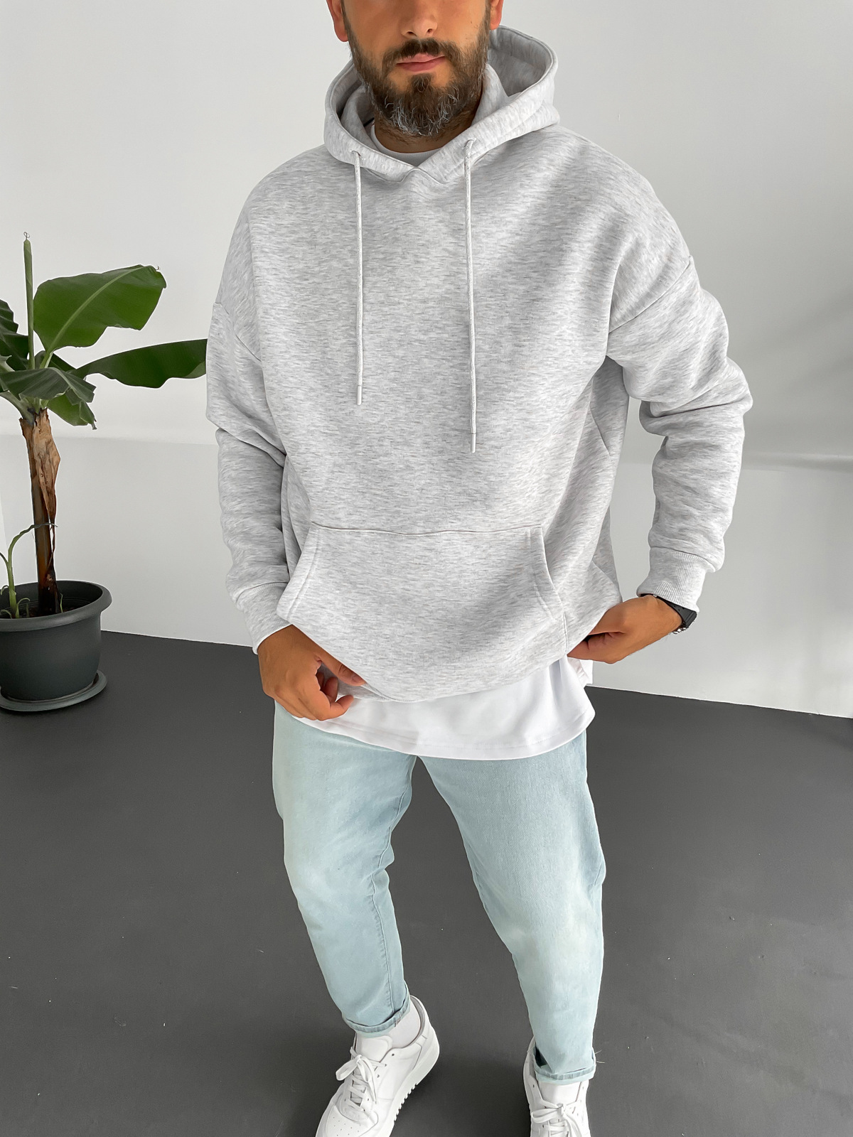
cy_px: 568
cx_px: 426
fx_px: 953
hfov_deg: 48.2
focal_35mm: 29
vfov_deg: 61.7
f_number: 1.8
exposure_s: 1/120
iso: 40
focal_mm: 3
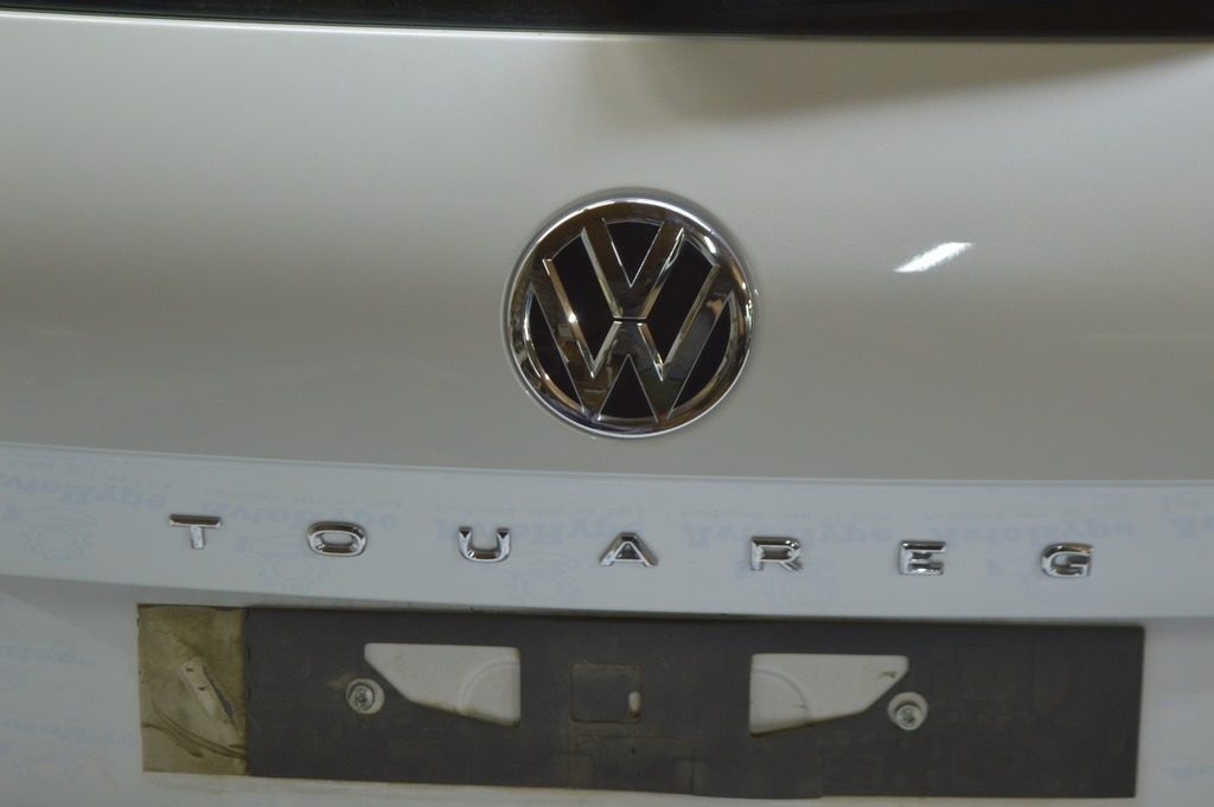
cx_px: 607
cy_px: 404
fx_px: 2780
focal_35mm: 82
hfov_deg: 24.6
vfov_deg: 16.5
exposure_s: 1/20
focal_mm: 55
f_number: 5.6
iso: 400
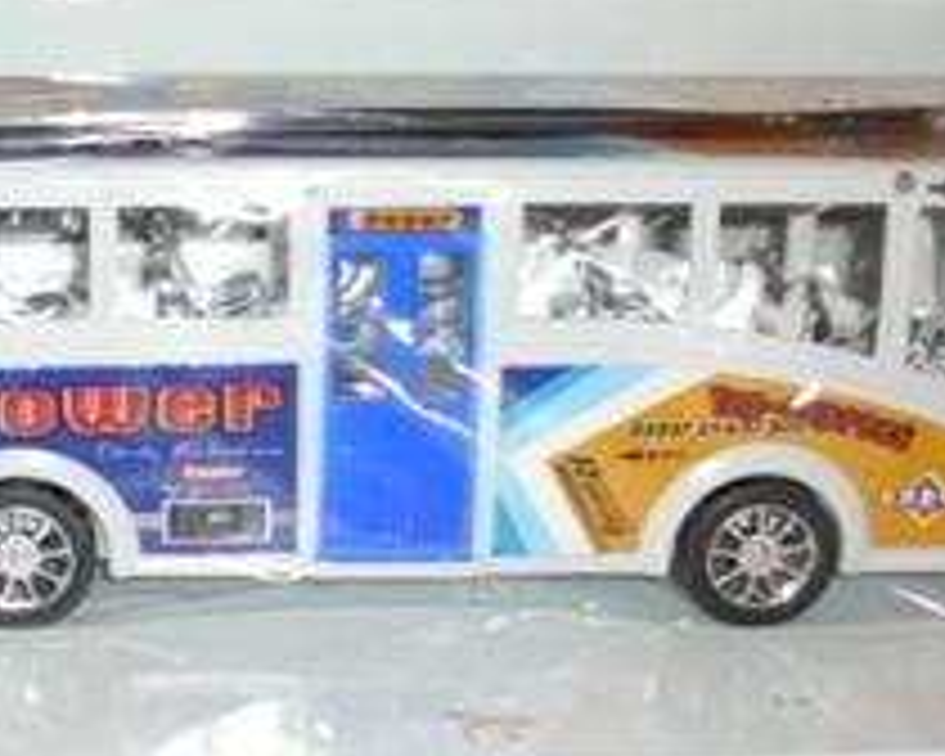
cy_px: 369
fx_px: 2098
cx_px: -4
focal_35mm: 75
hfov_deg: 24.2
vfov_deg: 20.4
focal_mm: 6.3
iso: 64
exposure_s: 1/60
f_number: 2.9
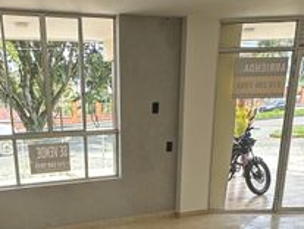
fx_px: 396
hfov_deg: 41.6
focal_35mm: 45
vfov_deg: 29.0
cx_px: 109
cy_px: 255
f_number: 2.2
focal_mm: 2.22
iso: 40
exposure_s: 1/190
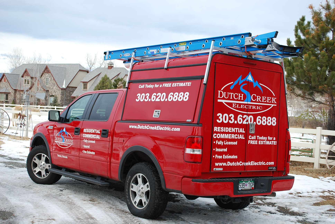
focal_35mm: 52
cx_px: 168
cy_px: 112
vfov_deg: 25.8
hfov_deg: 37.8
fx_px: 489
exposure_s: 1/160
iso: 100
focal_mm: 35
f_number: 6.3
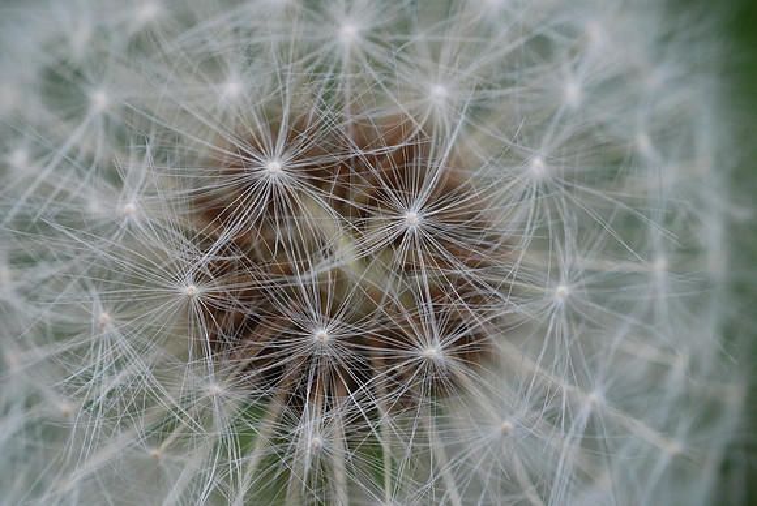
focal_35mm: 82
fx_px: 1736
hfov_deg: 24.6
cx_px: 378
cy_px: 253
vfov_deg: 16.6
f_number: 11
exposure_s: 1/160
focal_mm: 55
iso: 800
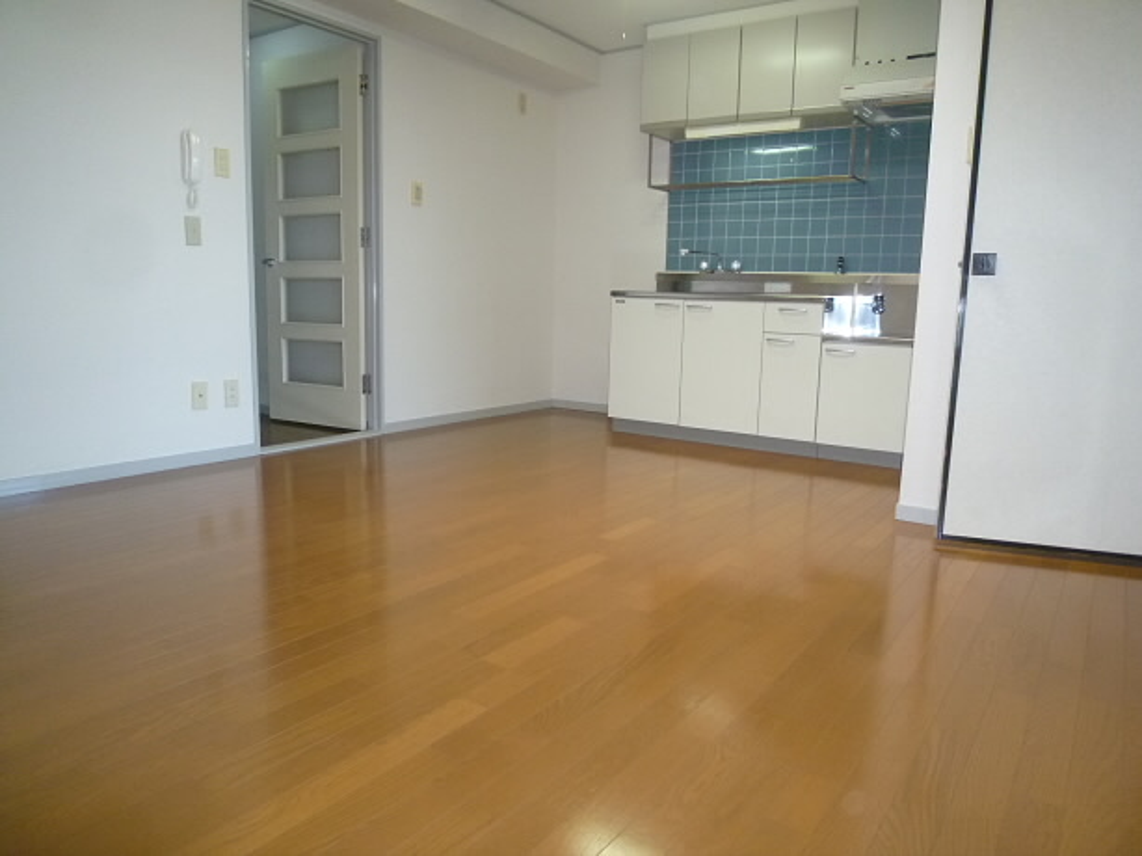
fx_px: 791
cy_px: 428
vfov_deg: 56.8
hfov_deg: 71.6
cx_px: 571
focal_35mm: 24
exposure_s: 1/125
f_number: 2.2
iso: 200
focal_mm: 4.3
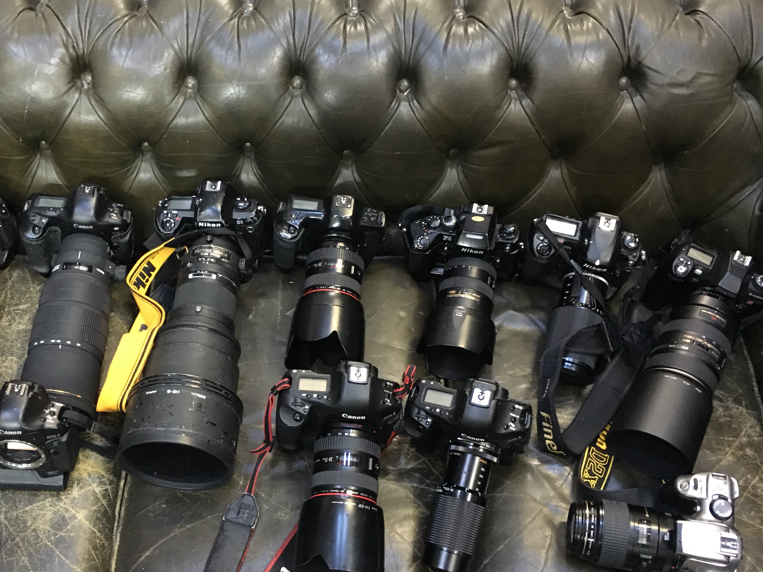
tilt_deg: -60.3
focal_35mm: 38
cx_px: 306
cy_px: 322
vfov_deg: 37.7
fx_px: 838
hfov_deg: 48.7
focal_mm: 4.15
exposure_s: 1/17
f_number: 2.2
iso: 500
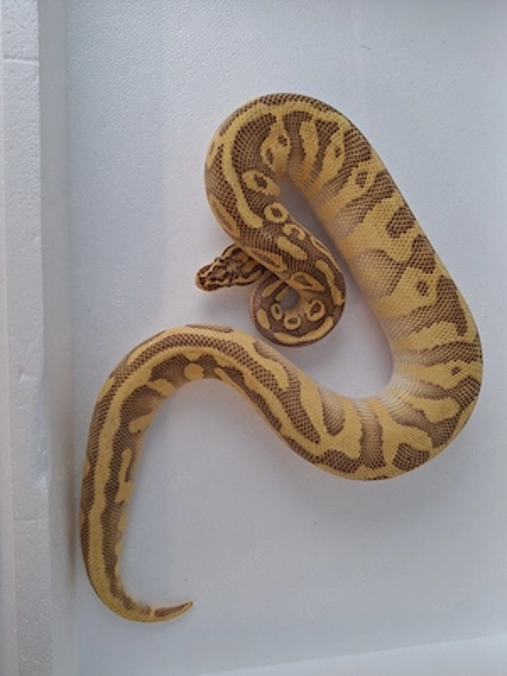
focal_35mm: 23
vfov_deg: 73.9
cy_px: 338
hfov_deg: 58.9
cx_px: 254
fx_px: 449
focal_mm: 5.54
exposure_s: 1/50
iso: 80
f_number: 1.8
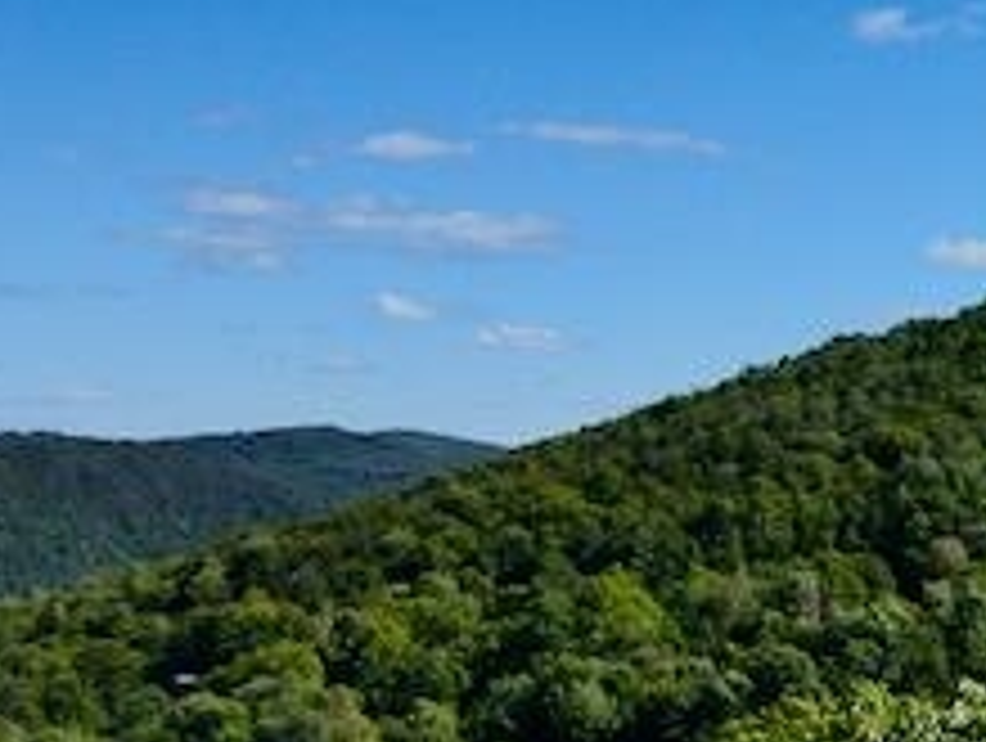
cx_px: 1193
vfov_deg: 20.2
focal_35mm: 70
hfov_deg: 24.9
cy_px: 787
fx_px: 1997
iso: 100
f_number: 2.8
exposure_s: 1/2500
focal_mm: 4.5
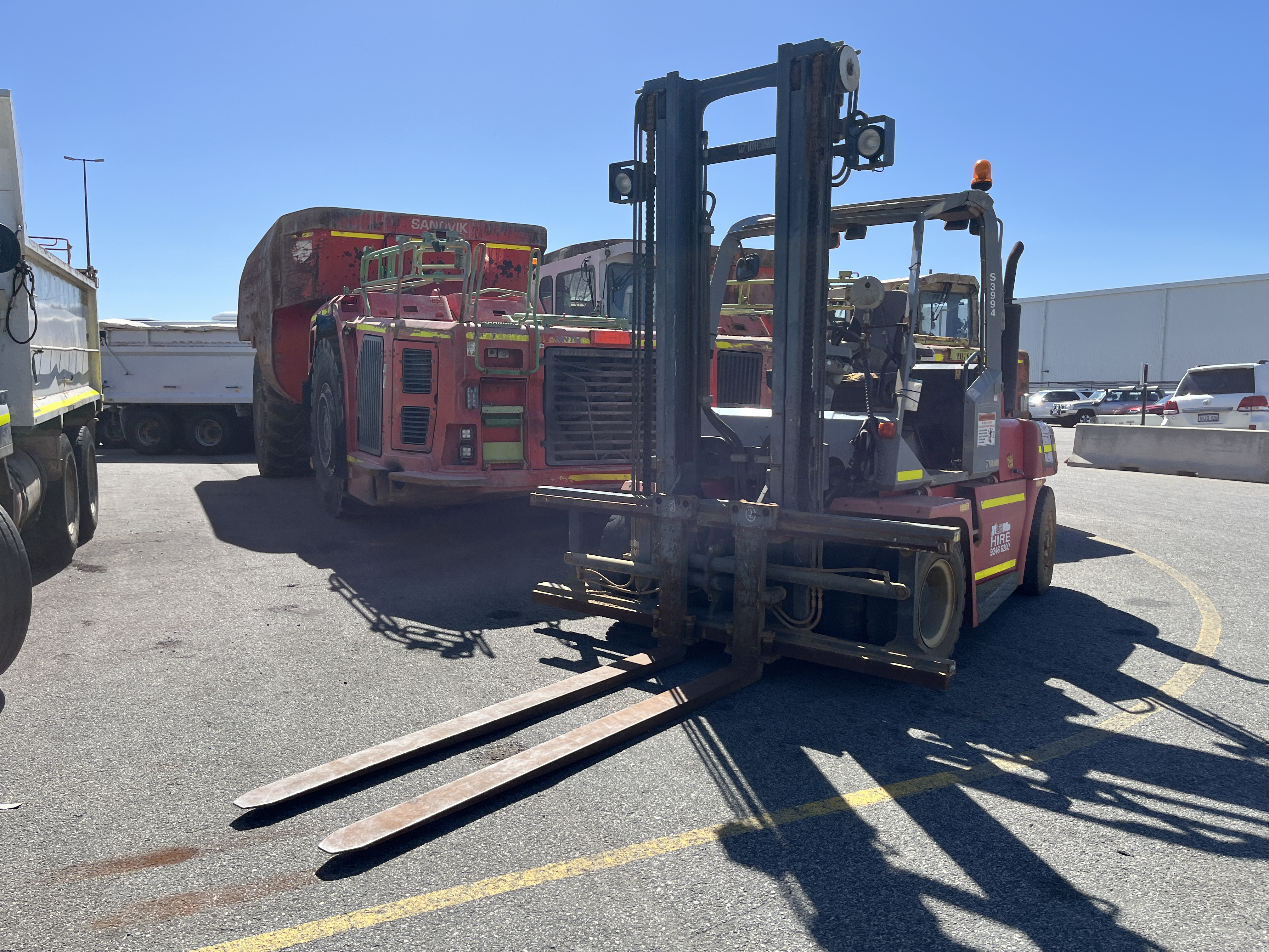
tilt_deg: -2.7
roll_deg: +2.5
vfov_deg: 53.1
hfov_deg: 67.3
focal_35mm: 26
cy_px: 476
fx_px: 953
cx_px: 634
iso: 50
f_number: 1.6
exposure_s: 1/3215
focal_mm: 5.1
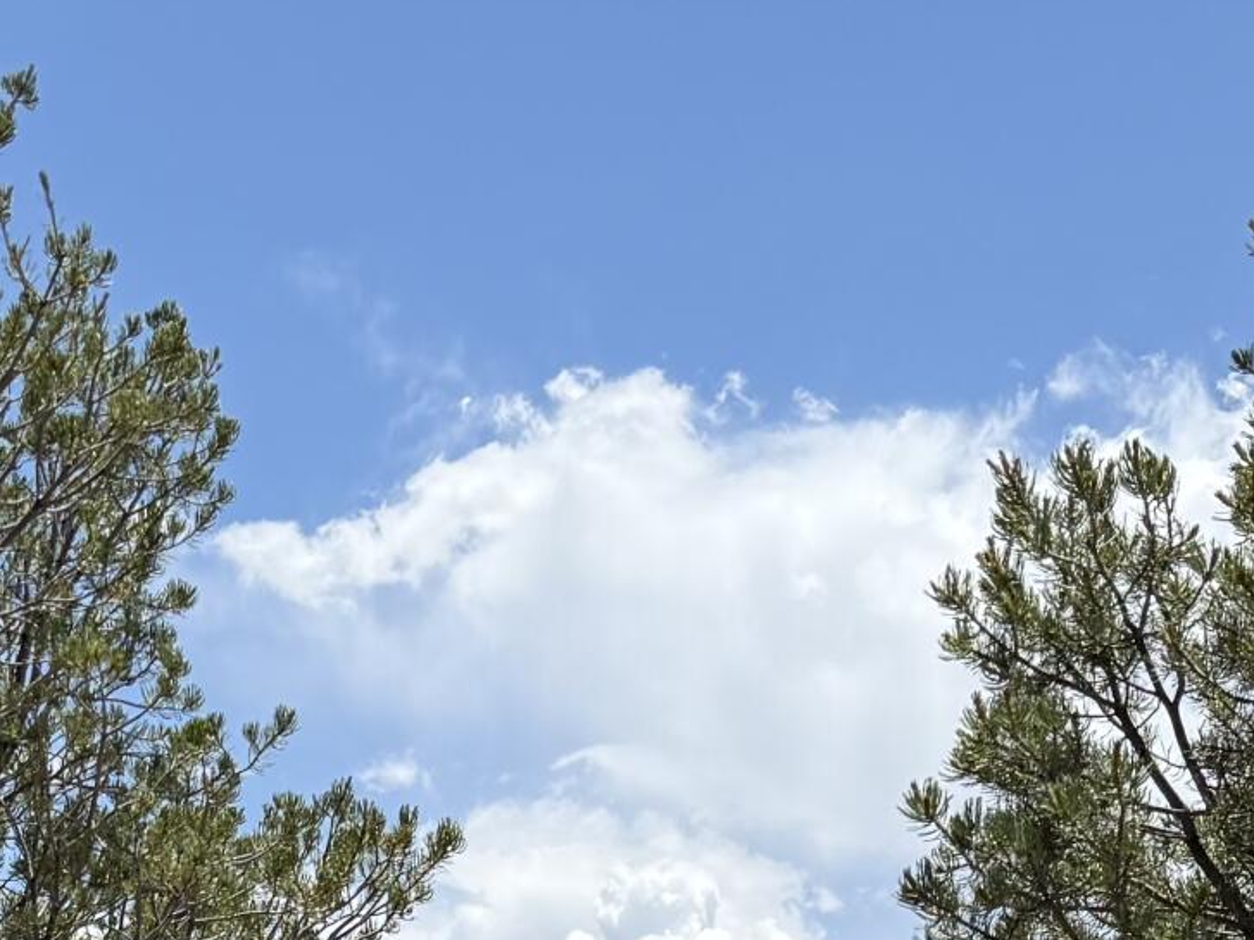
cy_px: 1902
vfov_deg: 12.9
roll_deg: -1.1
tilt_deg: -6.2
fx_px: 3586
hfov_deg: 19.7
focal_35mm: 99
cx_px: 379
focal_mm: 6.76
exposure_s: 1/4405
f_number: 1.78
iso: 100
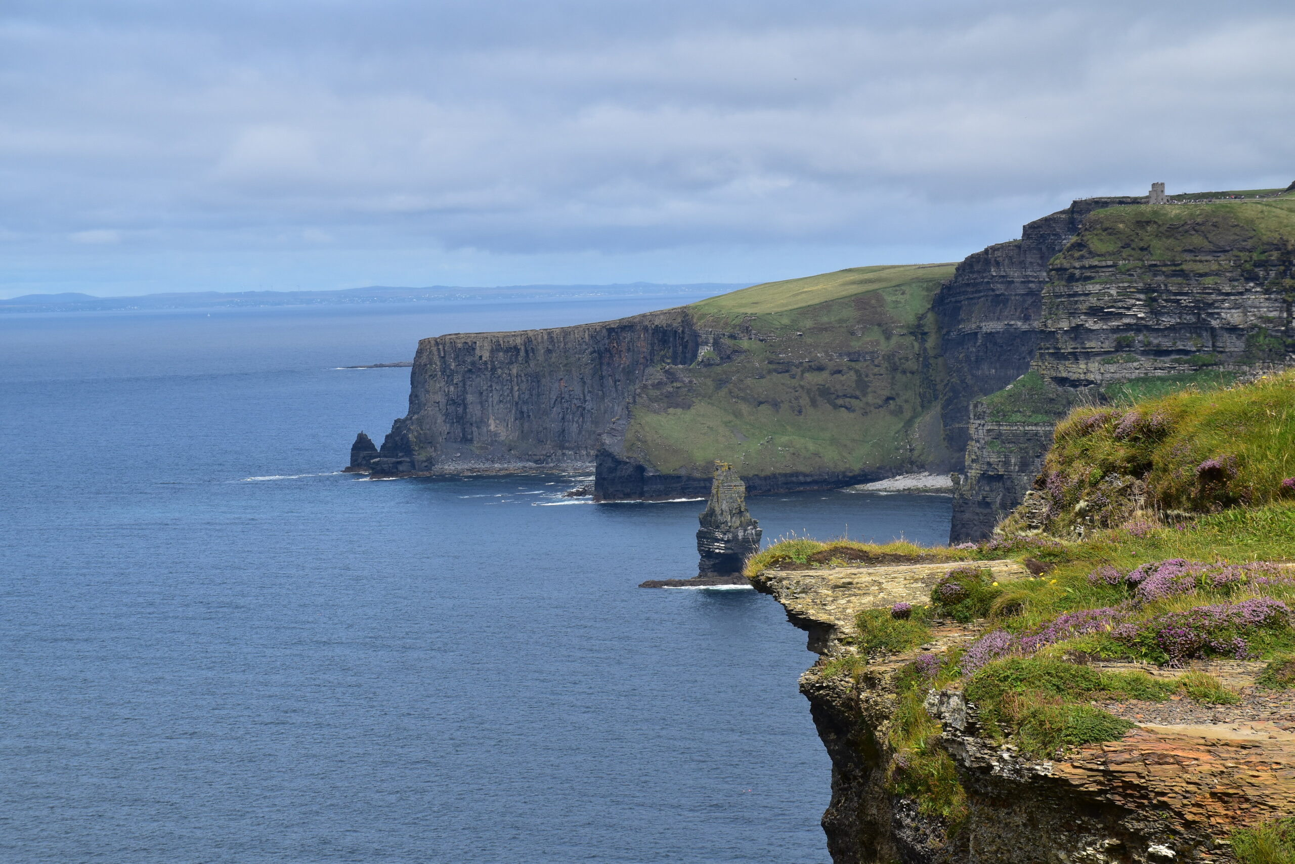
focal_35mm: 105
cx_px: 648
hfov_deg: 19.5
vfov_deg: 13.0
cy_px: 432
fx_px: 3778
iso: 320
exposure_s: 1/500
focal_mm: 70
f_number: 11
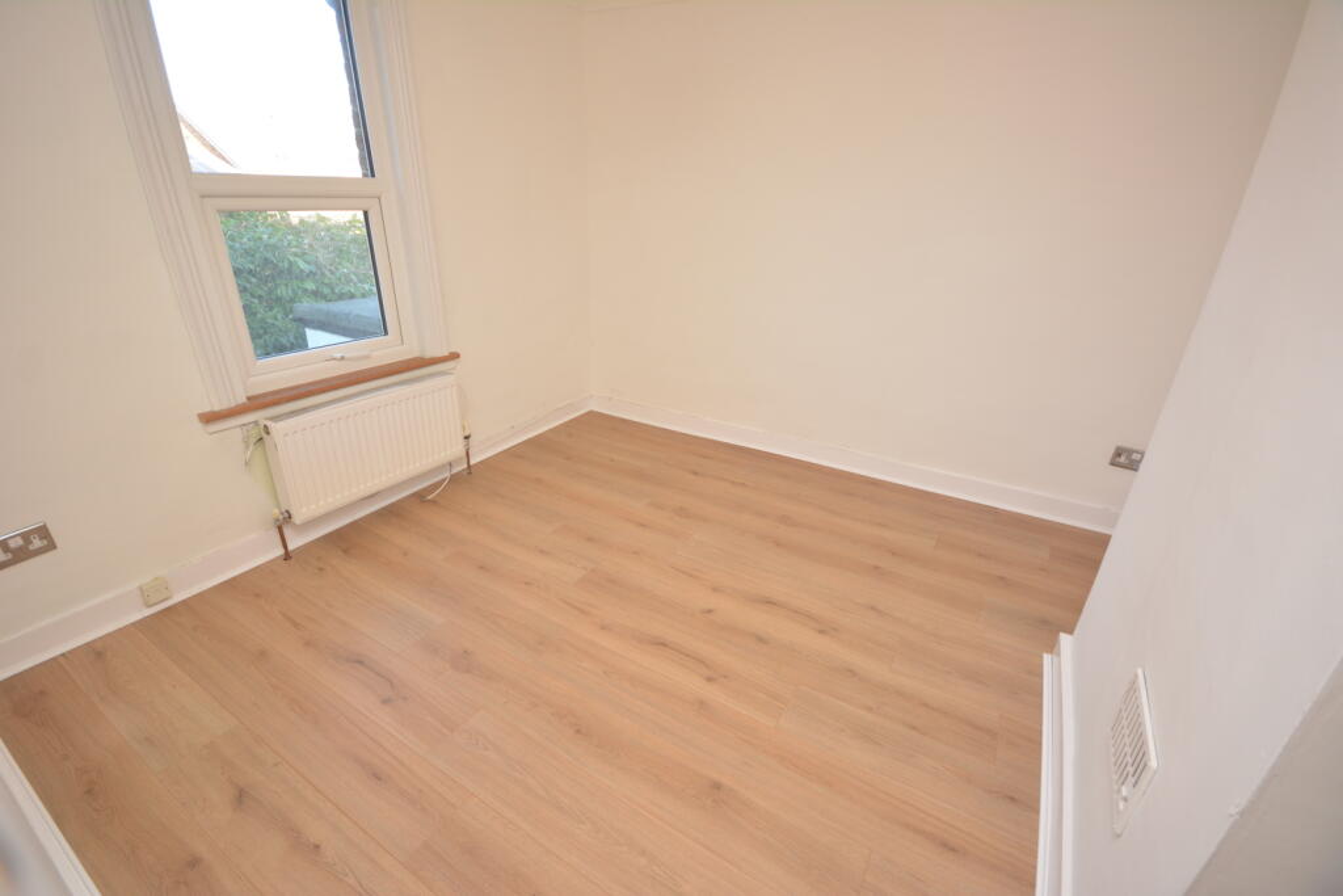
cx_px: 672
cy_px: 448
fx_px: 560
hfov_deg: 100.4
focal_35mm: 15
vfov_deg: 77.3
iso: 320
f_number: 4
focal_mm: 10
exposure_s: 1/60
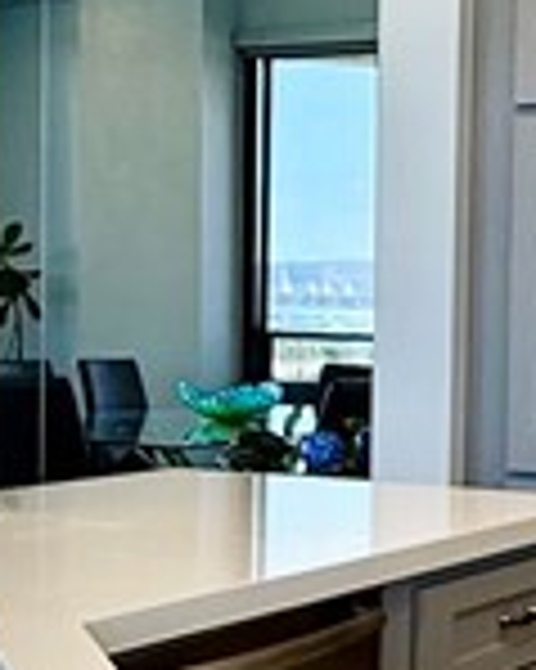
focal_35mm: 94
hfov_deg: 16.3
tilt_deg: -3.4
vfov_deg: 20.4
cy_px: 414
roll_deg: -0.8
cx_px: 302
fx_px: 1866
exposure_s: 1/120
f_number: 2.2
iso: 80
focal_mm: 2.22
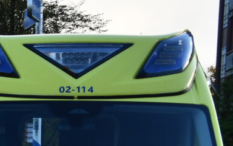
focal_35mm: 198
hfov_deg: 9.8
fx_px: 1257
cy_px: 226
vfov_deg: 6.5
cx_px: -252
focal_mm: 31
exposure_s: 1/250
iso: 250
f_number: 5.6
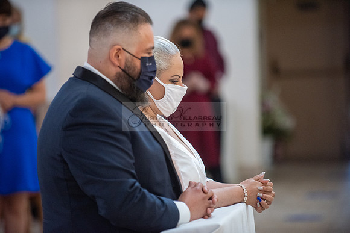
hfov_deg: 10.0
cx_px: 175
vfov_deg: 6.7
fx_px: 1998
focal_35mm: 205
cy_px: 116
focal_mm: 200
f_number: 2.8
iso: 2000
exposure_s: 1/160
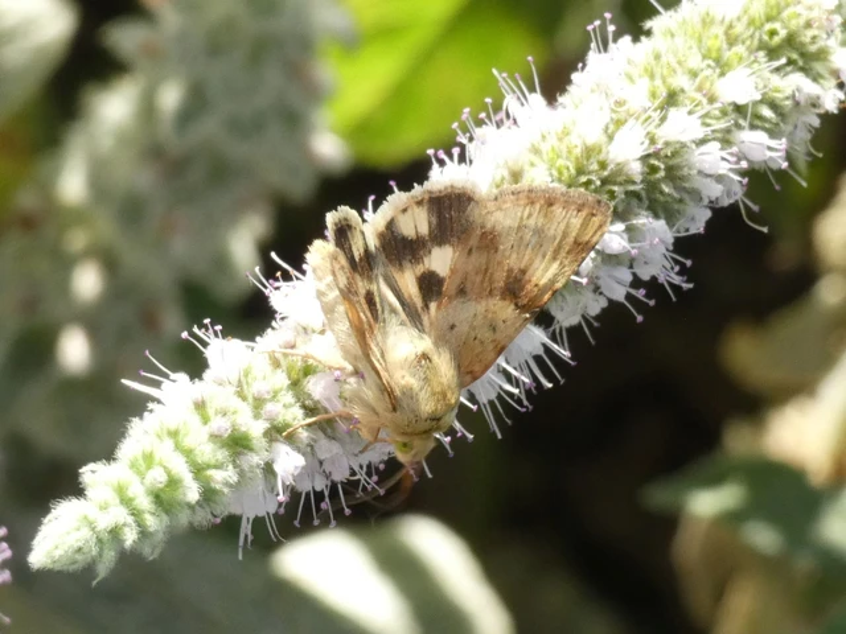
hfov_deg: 14.9
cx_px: 423
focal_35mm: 132
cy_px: 317
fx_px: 3226
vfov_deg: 11.2
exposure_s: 1/80
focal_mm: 23.7
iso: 250
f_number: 7.1
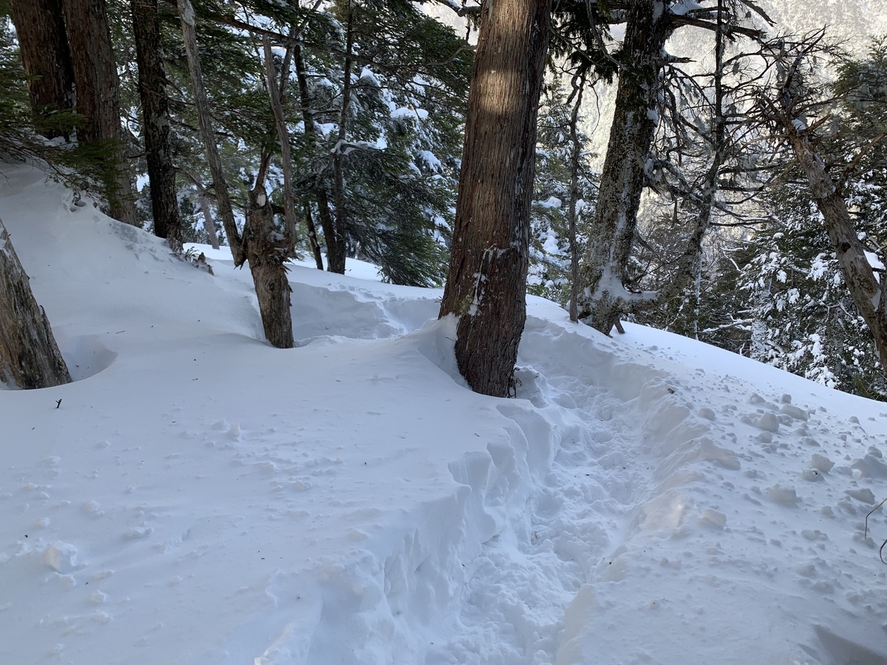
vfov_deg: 53.1
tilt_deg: -27.5
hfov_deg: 67.3
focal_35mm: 26
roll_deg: +3.6
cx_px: 444
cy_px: 332
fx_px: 666
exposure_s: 1/255
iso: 25
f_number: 1.8
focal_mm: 4.25
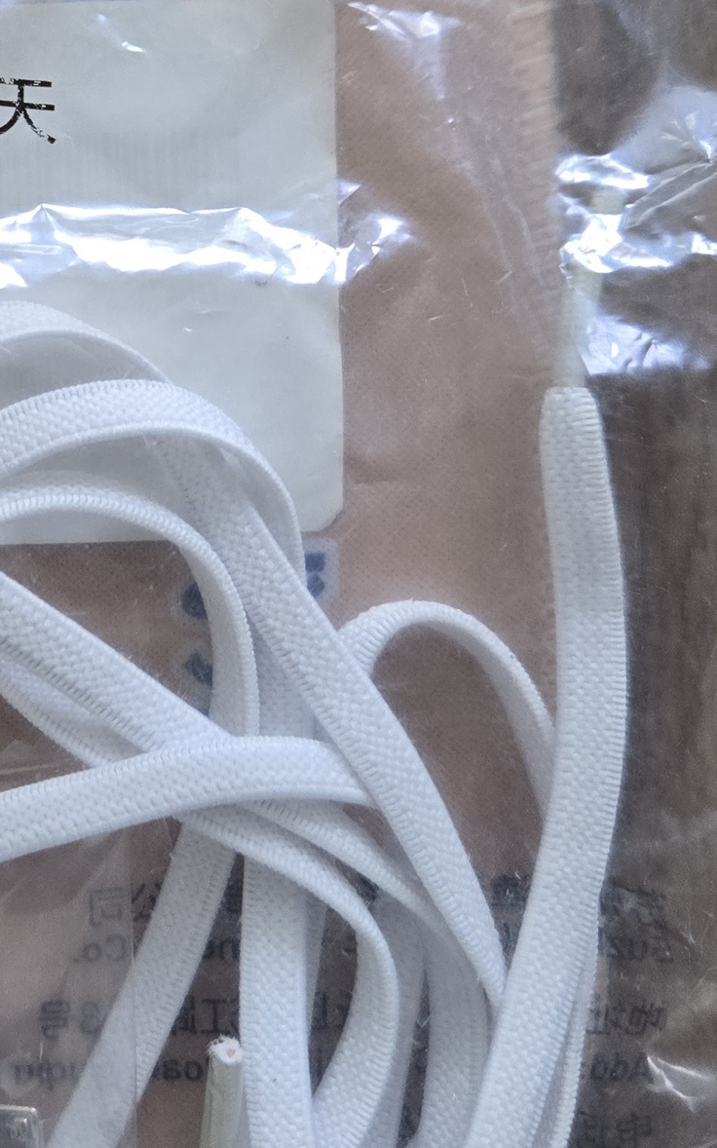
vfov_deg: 31.9
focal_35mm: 64
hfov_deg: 19.5
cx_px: -71
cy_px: 462
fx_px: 2002
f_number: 1.8
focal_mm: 5.4
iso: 160
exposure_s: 1/101
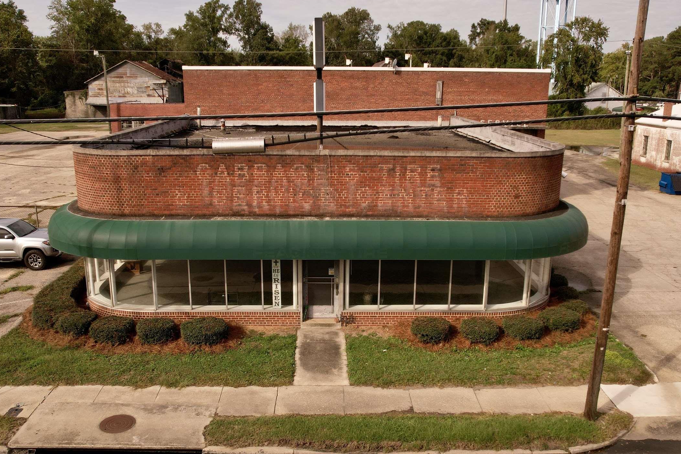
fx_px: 605
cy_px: 253
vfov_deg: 41.1
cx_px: 331
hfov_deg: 58.7
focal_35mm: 32
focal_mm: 8.38
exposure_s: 1/3000
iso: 130
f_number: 2.8
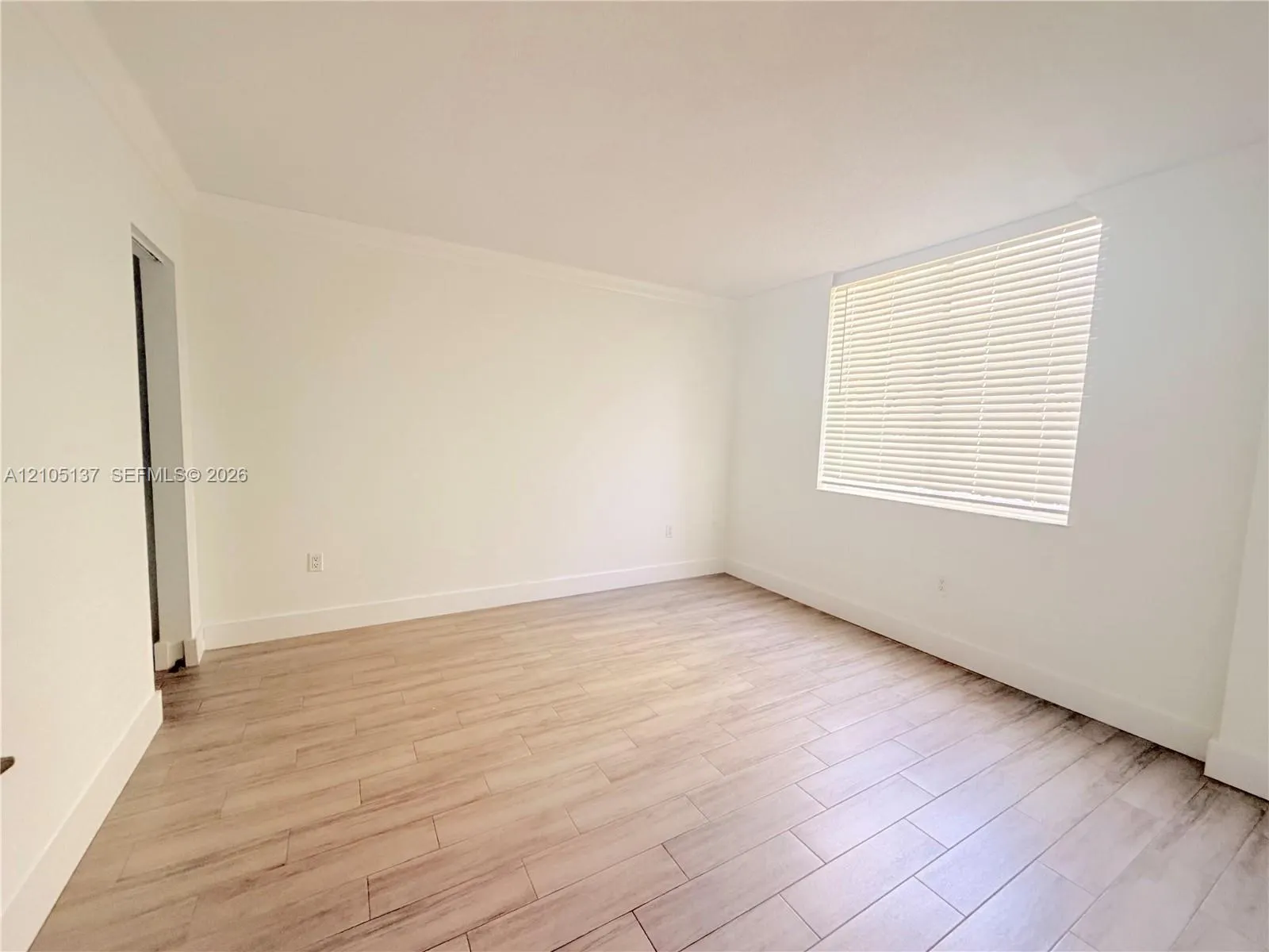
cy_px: 476
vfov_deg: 85.7
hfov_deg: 102.1
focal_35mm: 14
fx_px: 513
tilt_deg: -5.6
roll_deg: -1.4
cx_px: 634
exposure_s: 1/100
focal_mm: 2.22
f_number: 2.2
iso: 320
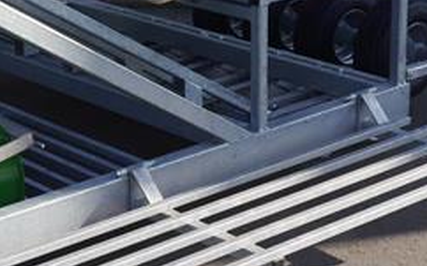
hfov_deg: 18.2
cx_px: 24
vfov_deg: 11.6
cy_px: 69
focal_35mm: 112
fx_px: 1303
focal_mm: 20
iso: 160
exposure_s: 1/250
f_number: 6.3
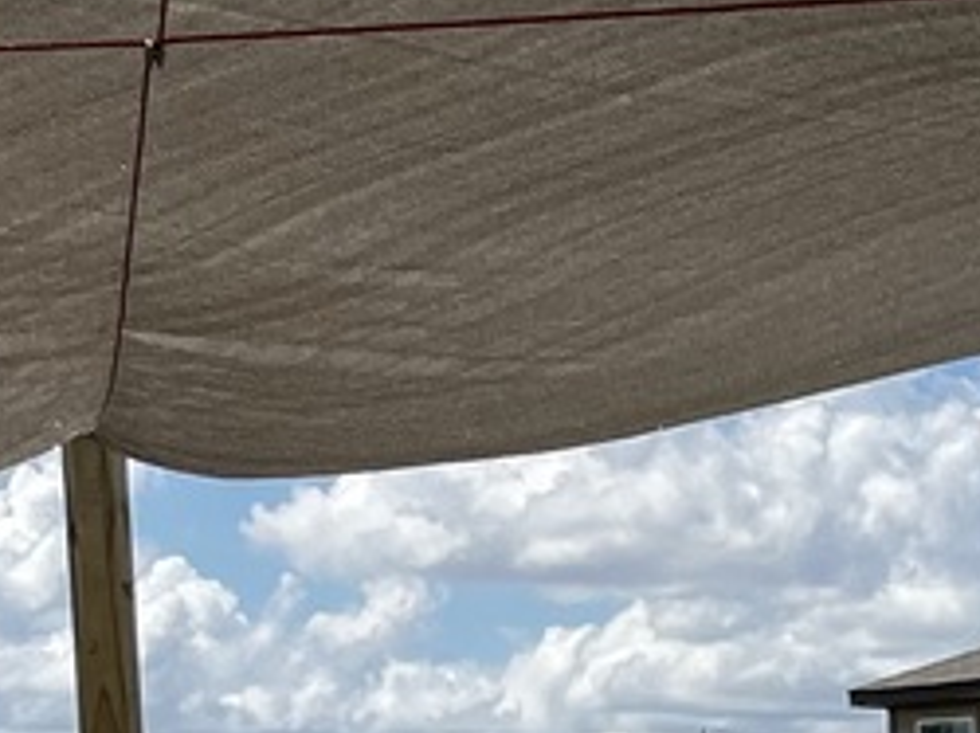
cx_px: 1133
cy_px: 1866
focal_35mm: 150
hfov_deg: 12.9
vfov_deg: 8.8
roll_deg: +0.4
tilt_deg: -11.5
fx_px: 4243
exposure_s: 1/2755
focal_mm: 5.1
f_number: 1.6
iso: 50
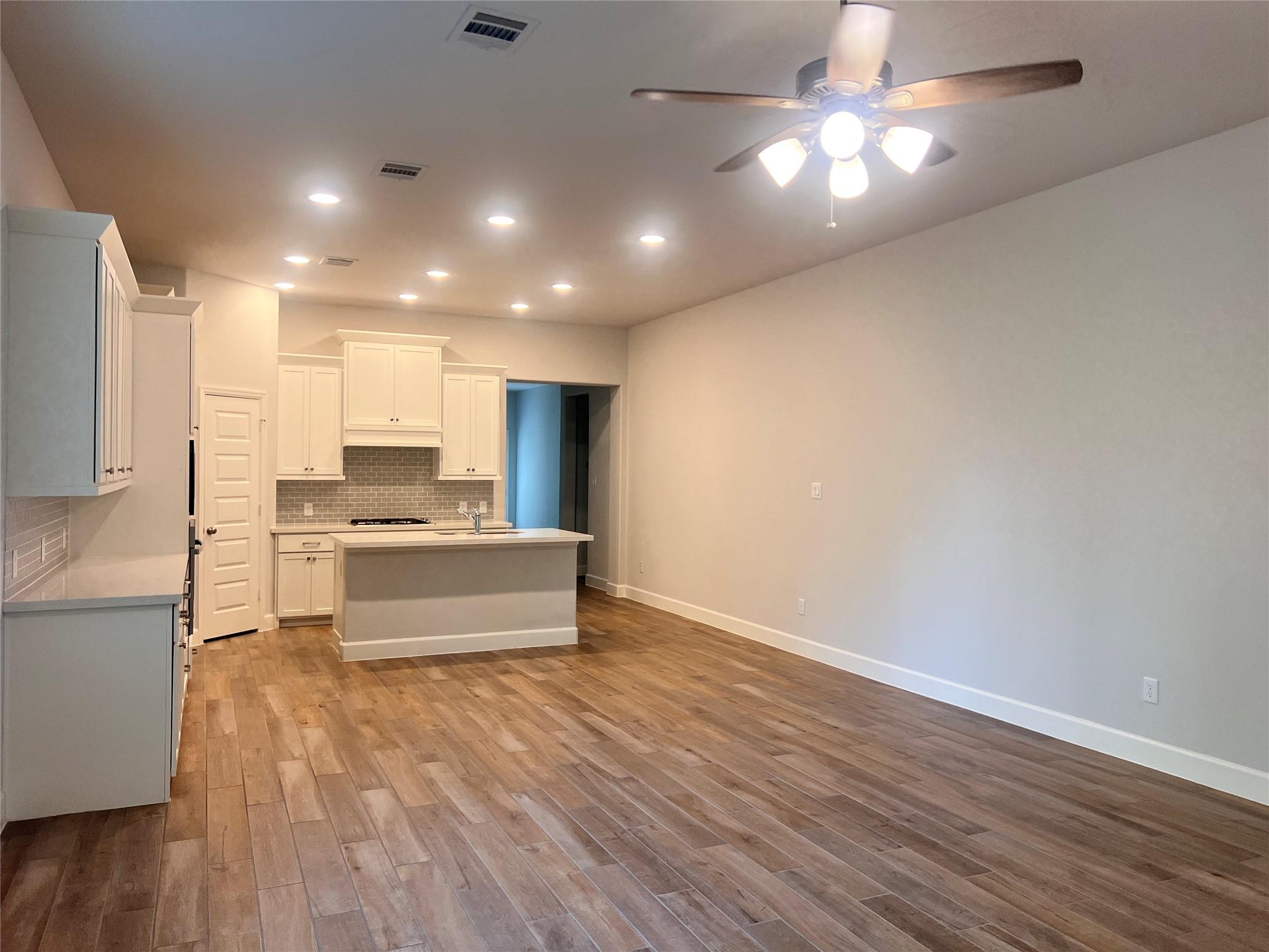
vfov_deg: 53.1
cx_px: 634
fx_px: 953
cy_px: 476
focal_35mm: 26
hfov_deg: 67.3
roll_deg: -1.2
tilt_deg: +0.8
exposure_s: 1/120
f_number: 1.5
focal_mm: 5.7
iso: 125
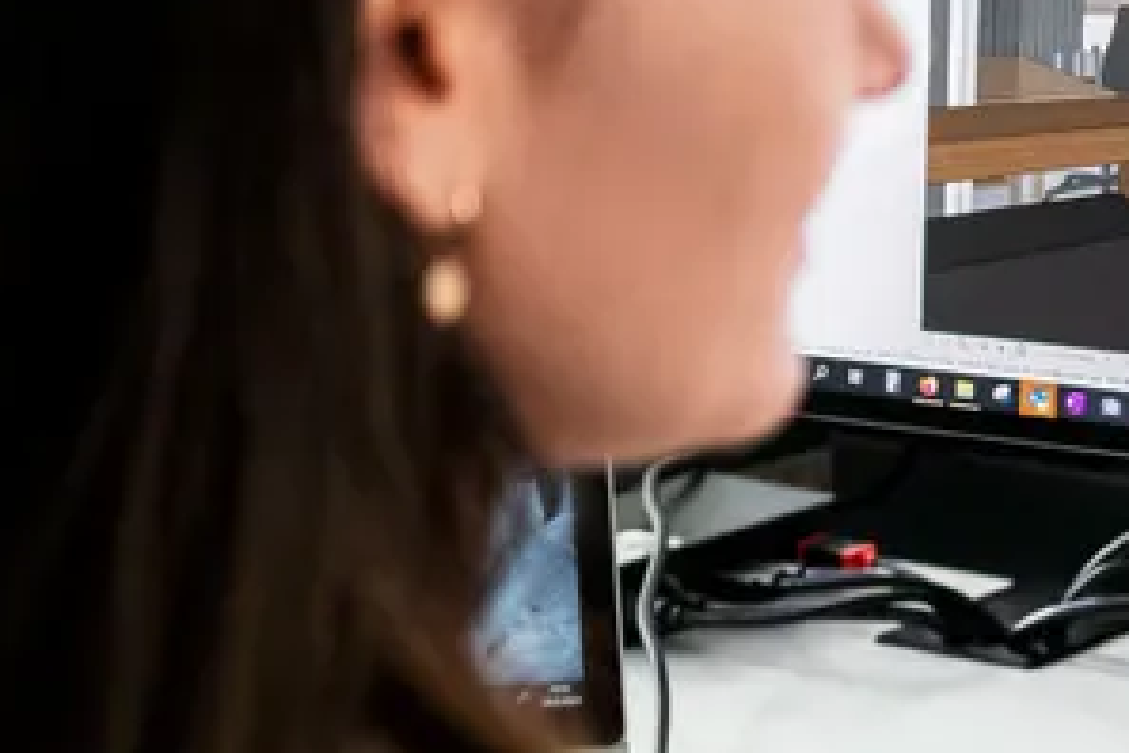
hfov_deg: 9.3
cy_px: 589
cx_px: 1885
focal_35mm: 214
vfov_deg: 6.4
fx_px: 6711
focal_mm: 35
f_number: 2
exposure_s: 1/125
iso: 400
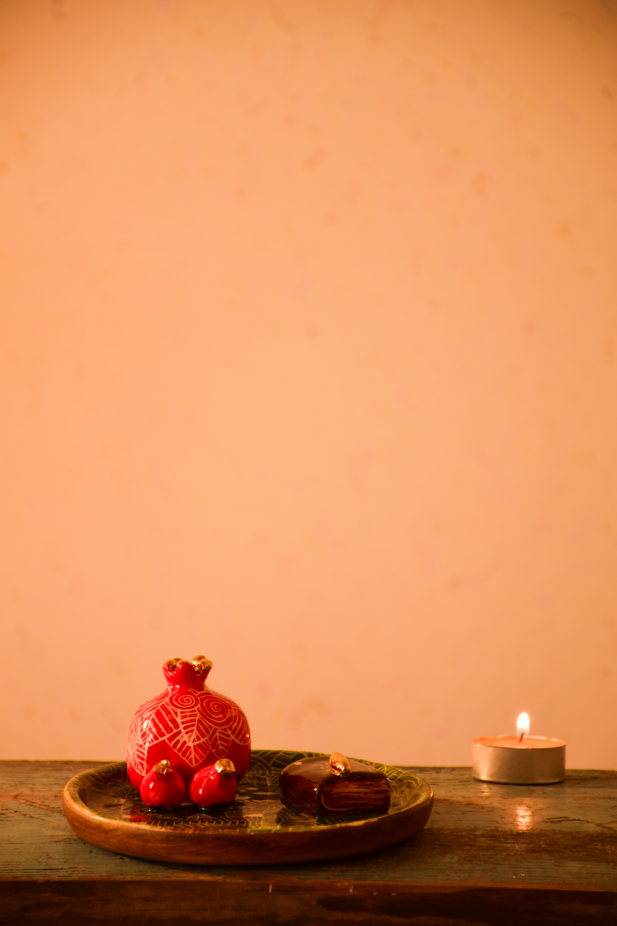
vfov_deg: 9.8
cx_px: 308
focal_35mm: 210
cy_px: 463
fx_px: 5398
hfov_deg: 6.5
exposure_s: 1/8
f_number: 5.6
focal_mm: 140
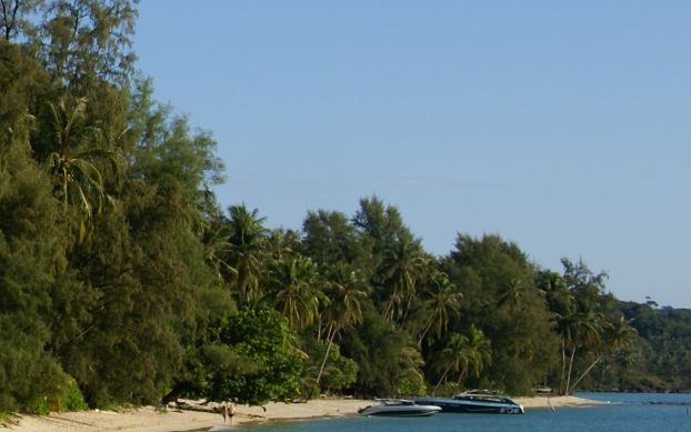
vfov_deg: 10.2
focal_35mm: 128
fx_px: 2411
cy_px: 155
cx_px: -240
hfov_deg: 15.4
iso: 100
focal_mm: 26
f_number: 11
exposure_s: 1/160
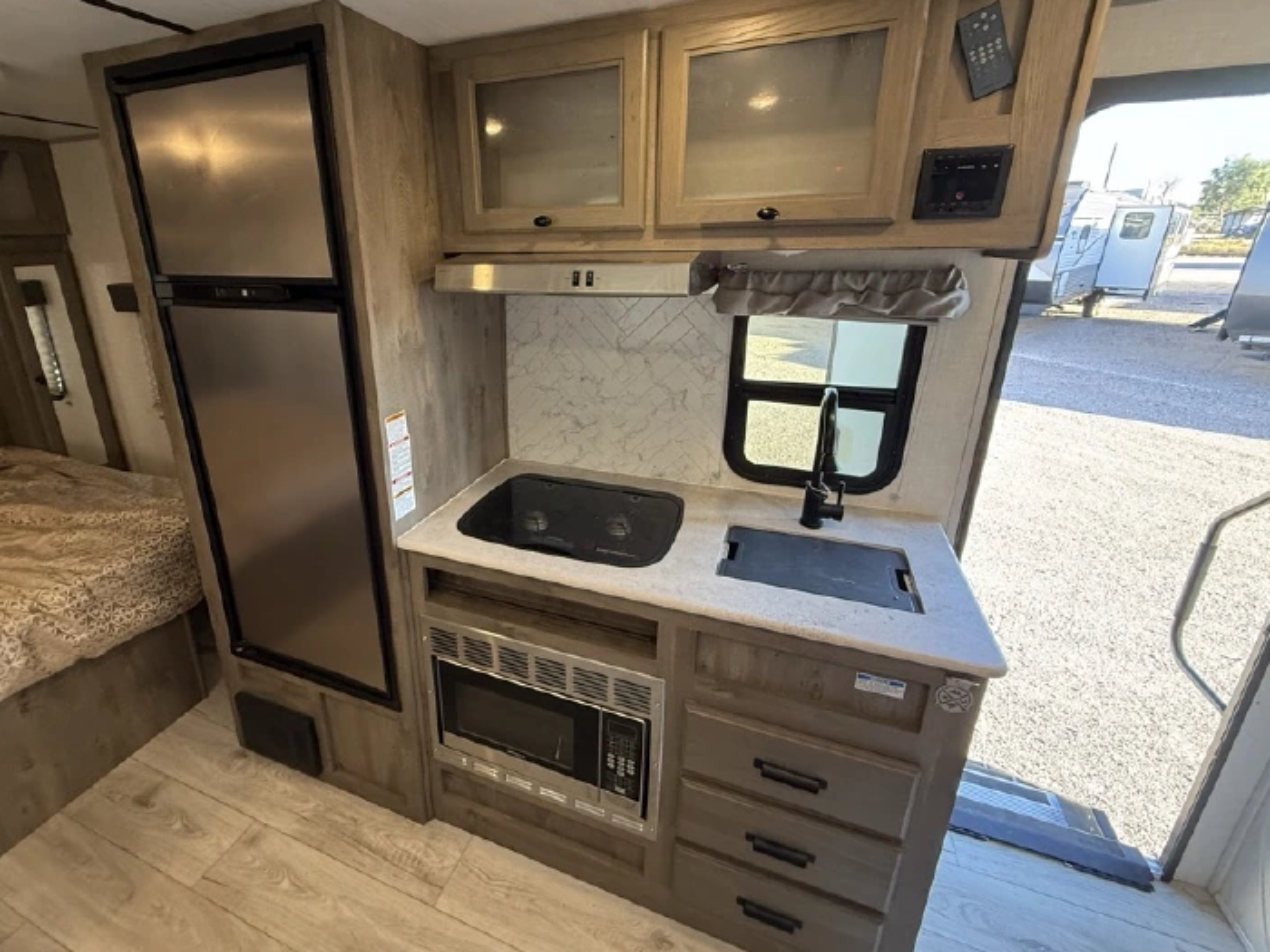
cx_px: 550
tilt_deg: -16.8
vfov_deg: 77.9
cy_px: 430
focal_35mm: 16
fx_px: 587
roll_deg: +2.2
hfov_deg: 93.9
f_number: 2.2
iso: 320
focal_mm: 2.22
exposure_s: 1/90
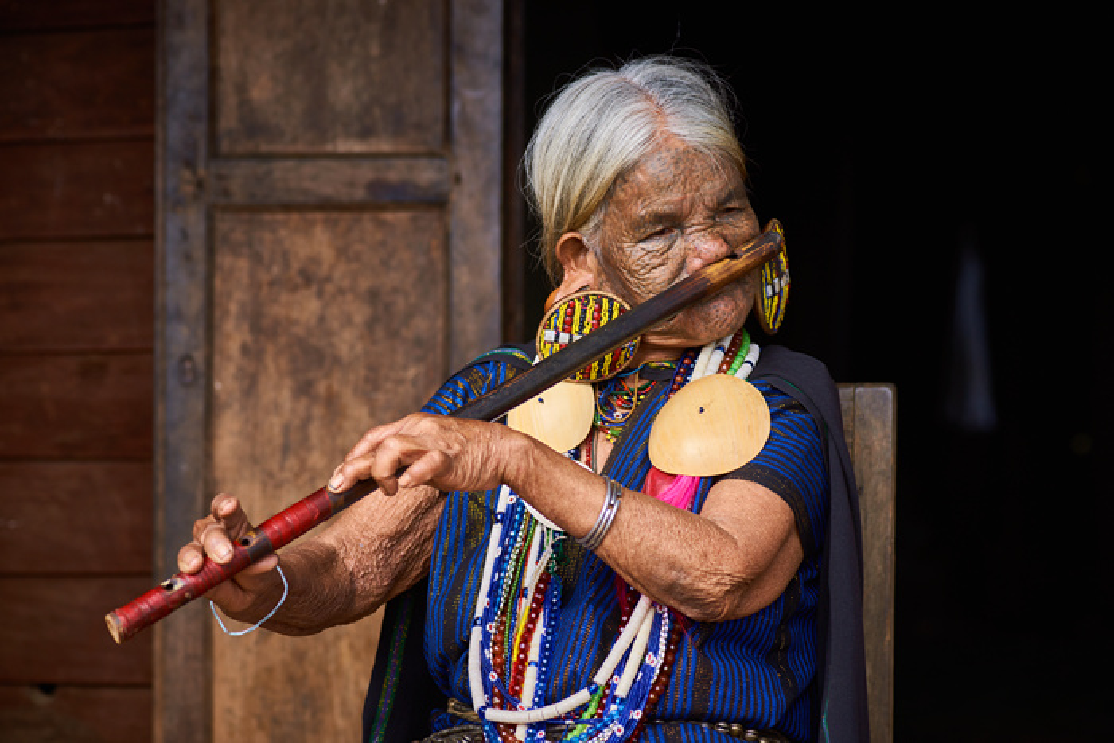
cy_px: 372
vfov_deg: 13.7
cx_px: 557
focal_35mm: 100
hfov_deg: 20.4
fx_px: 3095
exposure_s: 1/200
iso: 200
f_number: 4
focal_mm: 100
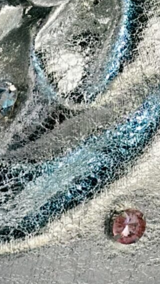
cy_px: 74
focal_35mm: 234
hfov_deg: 5.2
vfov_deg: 9.2
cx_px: 56
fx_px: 1764
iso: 100
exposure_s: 1/121
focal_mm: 6.86
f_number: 1.78
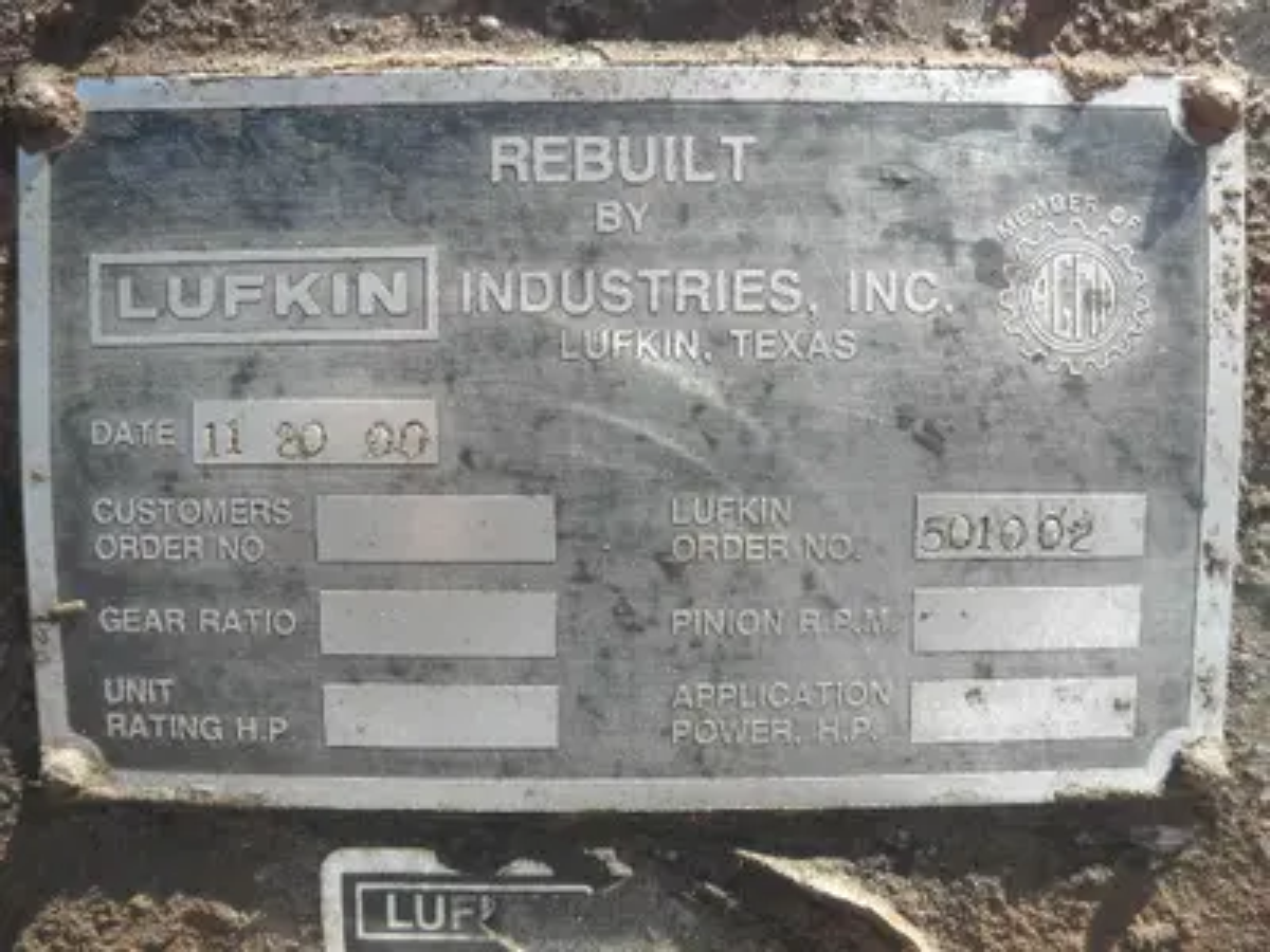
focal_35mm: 28
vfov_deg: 49.7
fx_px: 1027
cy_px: 476
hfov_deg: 63.4
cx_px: 635
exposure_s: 1/160
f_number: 3
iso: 64
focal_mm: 5
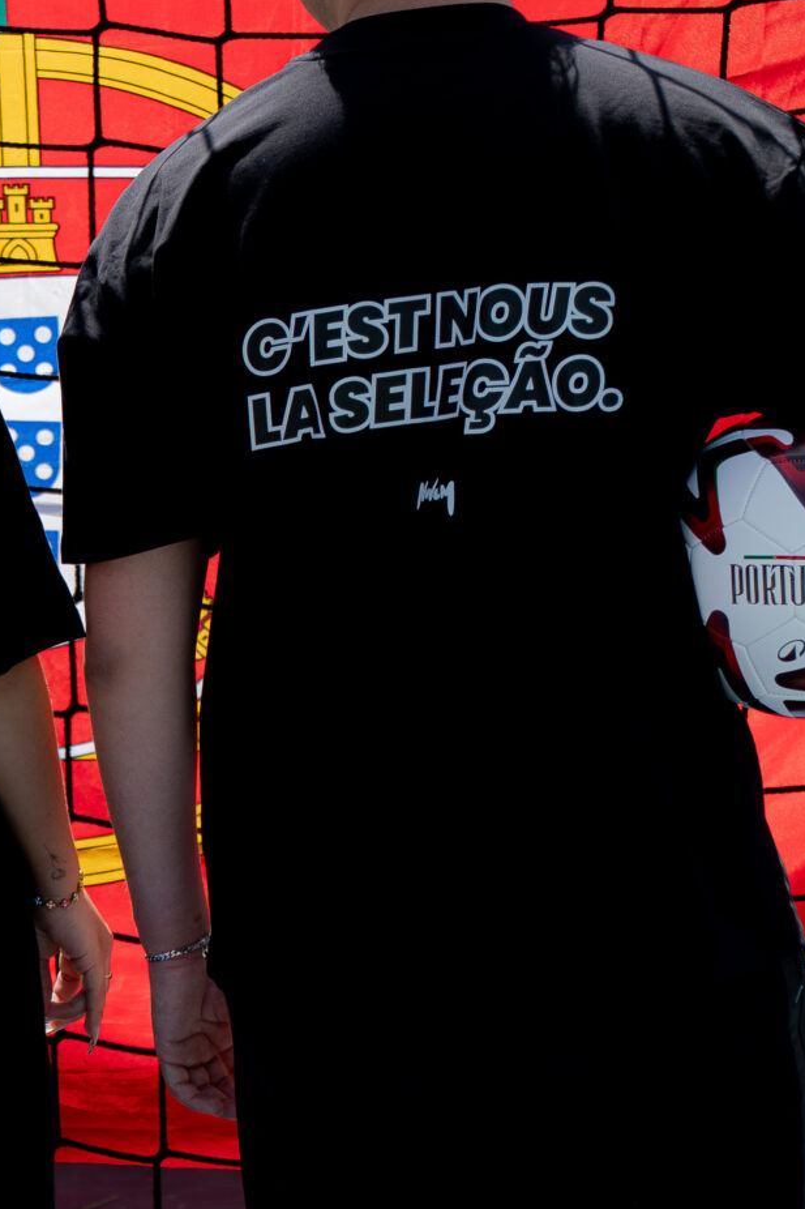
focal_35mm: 178
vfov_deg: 11.5
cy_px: 637
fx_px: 5985
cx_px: 53
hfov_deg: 7.7
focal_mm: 43
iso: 100
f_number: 2.8
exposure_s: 1/1000
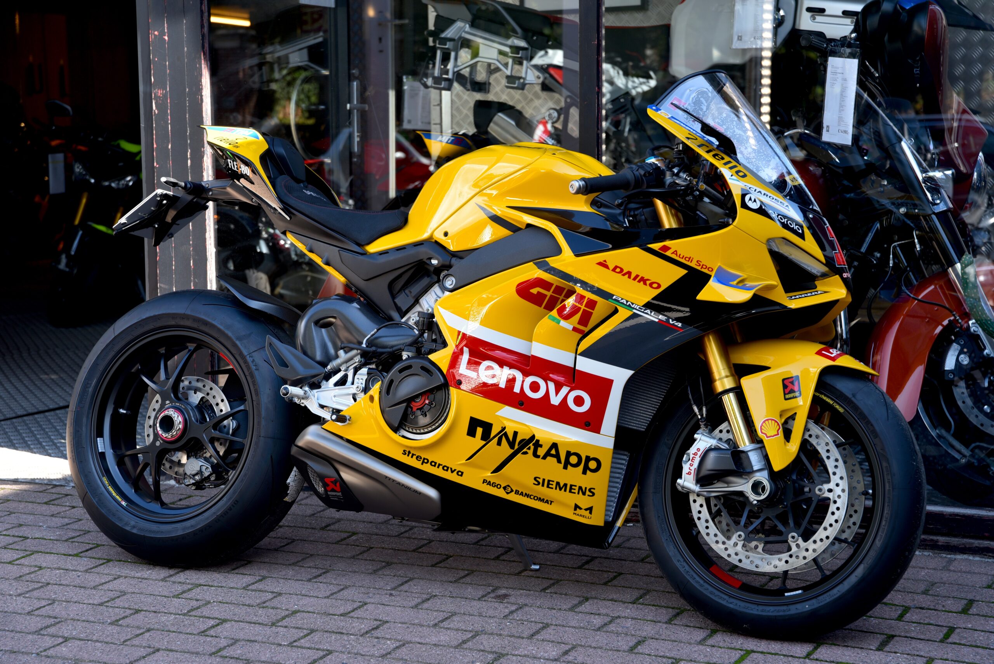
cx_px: 497
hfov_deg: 28.8
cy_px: 332
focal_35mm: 70
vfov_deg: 19.5
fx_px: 1933
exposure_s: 1/125
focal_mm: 70
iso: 200
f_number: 5.6
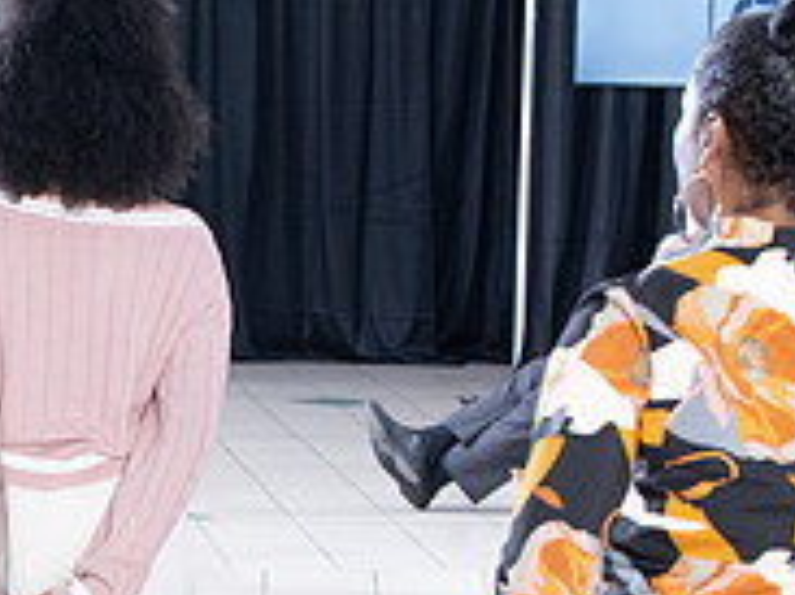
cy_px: 554
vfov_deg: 6.2
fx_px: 5462
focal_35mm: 238
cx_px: -443
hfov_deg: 8.1
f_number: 7.1
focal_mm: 78
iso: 1250
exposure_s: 1/160
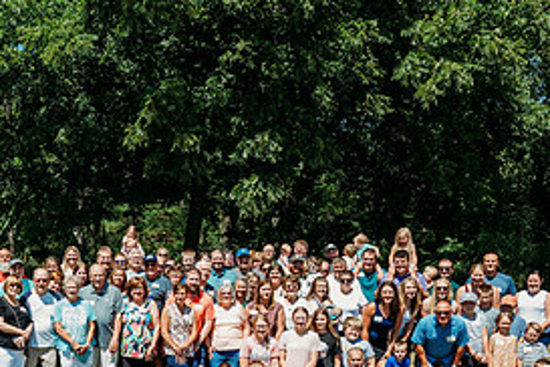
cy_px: 333
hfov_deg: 36.5
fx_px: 779
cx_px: 58
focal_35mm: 51
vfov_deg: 25.6
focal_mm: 24
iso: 160
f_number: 5
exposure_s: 1/500
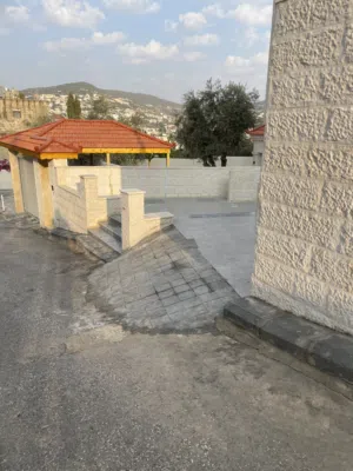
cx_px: 176
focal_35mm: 26
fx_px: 354
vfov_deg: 67.3
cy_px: 236
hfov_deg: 53.1
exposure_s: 1/1553
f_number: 1.6
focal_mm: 4.2
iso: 32
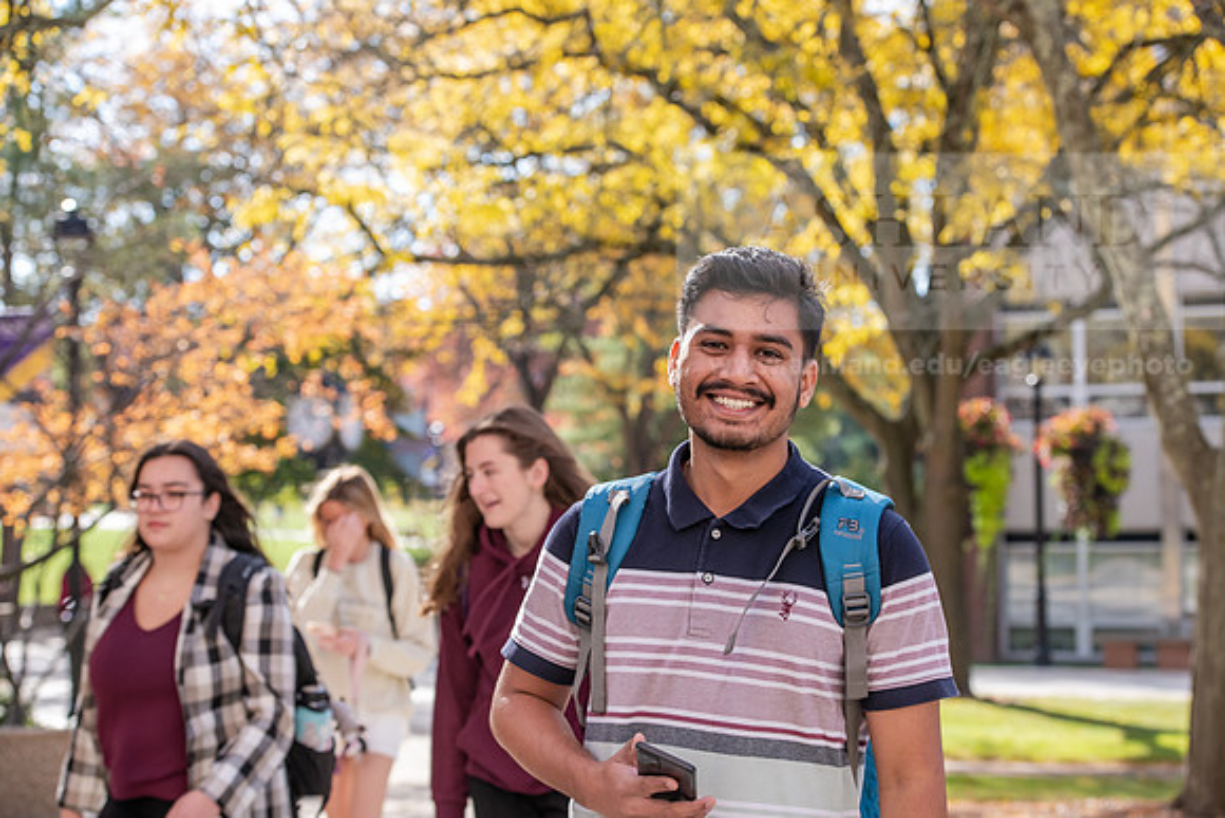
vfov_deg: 17.1
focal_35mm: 80
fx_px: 2723
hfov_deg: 25.4
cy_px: 409
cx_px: 612
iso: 320
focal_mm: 80
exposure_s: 1/400
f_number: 5.6
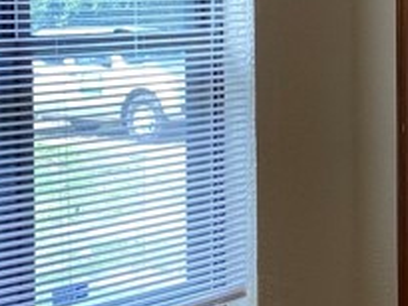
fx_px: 1533
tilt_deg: -1.7
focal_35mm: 130
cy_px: 26
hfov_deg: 14.8
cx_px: 448
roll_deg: +1.0
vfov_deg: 11.3
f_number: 1.8
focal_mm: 4.25
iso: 80
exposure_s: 1/60
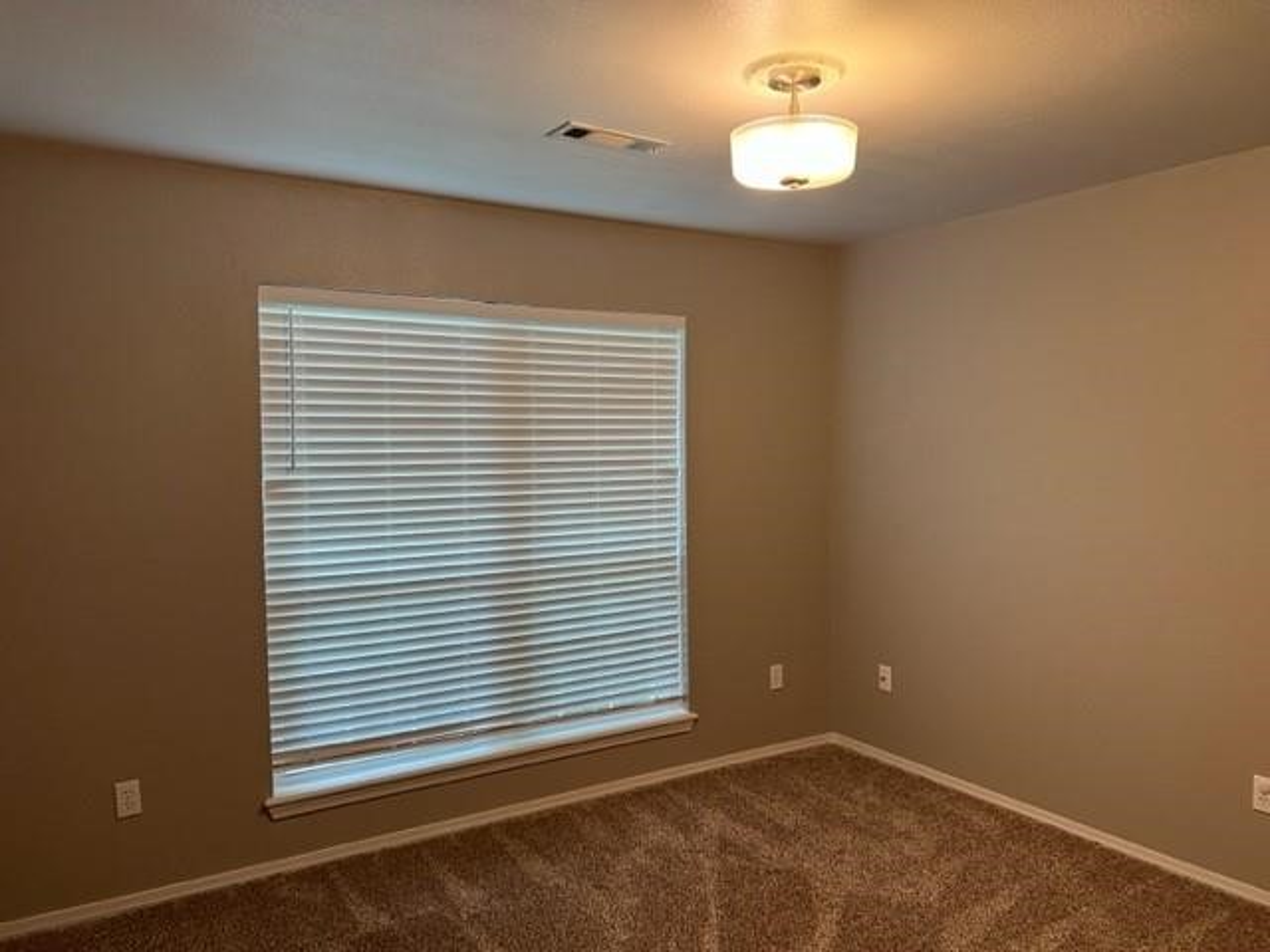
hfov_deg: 67.3
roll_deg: +0.1
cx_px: 635
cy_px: 476
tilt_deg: -3.4
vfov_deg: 53.1
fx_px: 954
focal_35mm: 26
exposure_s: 1/60
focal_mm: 5.7
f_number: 1.5
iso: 80
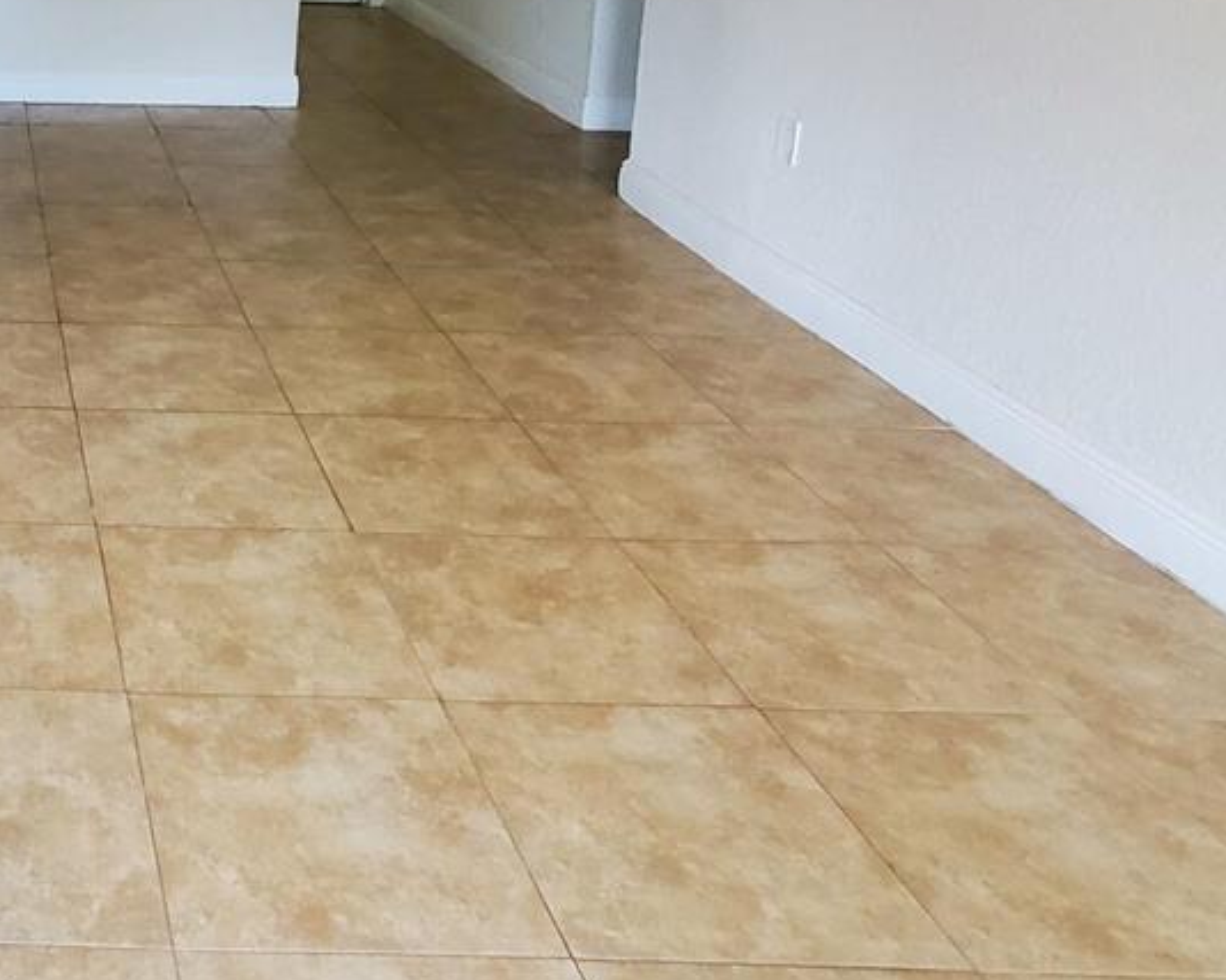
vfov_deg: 35.2
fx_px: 1379
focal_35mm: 38
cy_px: -16
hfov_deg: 39.9
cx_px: -94
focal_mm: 1.8
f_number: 2.2
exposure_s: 1/60
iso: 320
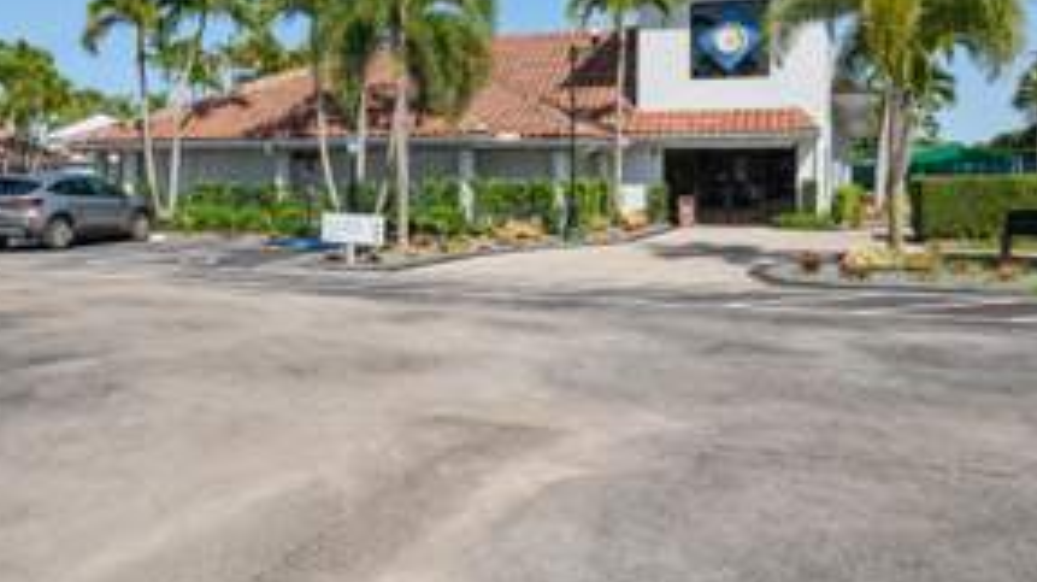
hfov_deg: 56.6
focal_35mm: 35
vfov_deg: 33.4
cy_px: 193
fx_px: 962
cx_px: 491
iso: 160
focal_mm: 20
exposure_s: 1/640
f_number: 8
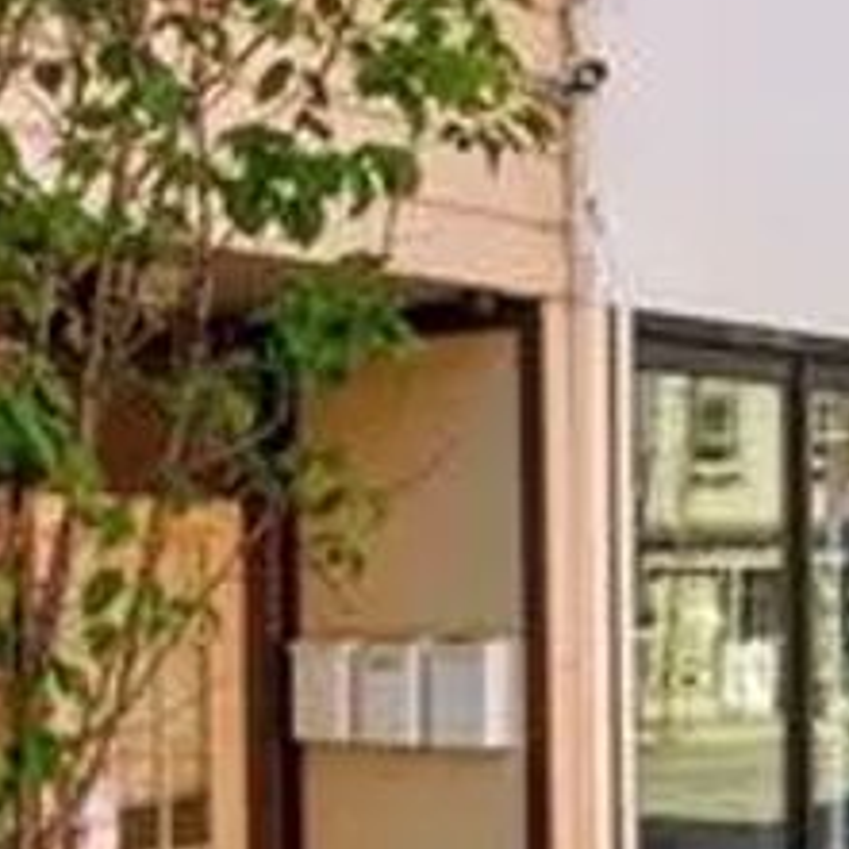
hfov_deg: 23.7
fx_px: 1970
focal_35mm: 71
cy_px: 532
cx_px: 757
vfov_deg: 24.3
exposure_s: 1/302
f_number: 2.2
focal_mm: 1.8
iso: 50
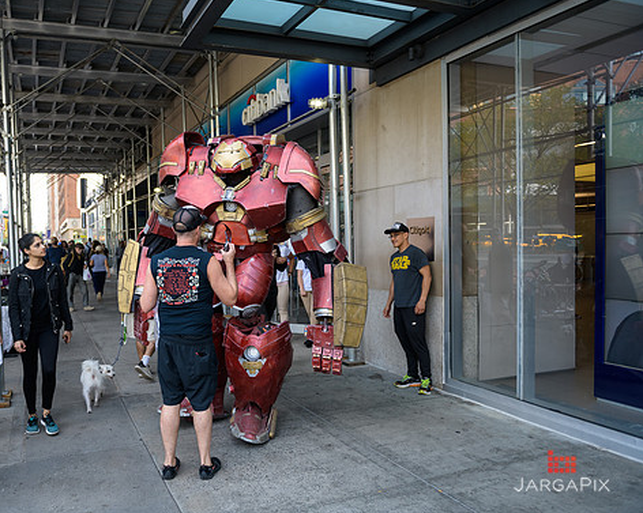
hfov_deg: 58.2
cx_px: 249
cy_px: 258
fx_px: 571
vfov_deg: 48.5
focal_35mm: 30
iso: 200
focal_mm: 26
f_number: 3.2
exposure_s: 1/250
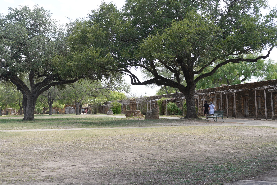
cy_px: 92
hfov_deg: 33.4
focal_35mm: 60
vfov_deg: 22.6
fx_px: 462
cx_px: 138
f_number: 7.1
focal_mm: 60
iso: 100
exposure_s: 1/100
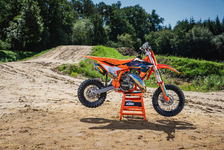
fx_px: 292
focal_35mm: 47
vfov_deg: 28.6
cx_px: 112
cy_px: 75
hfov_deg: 41.9
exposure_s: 1/250
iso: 50
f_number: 5.6
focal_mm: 47
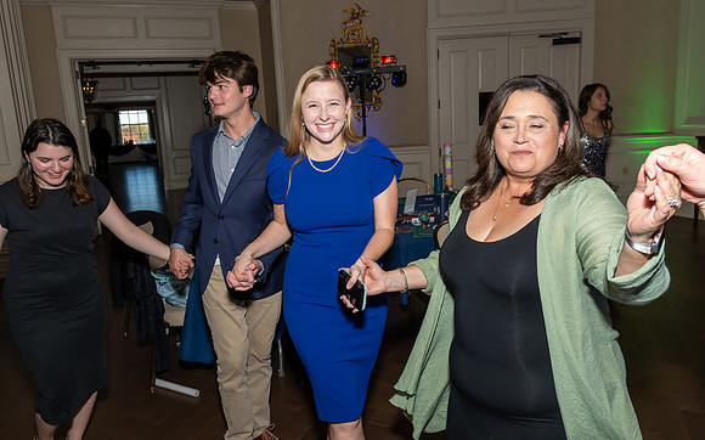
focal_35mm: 25
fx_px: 489
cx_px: 352
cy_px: 206
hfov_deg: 71.5
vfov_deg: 48.4
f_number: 7.1
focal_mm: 17
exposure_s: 1/250
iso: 1000
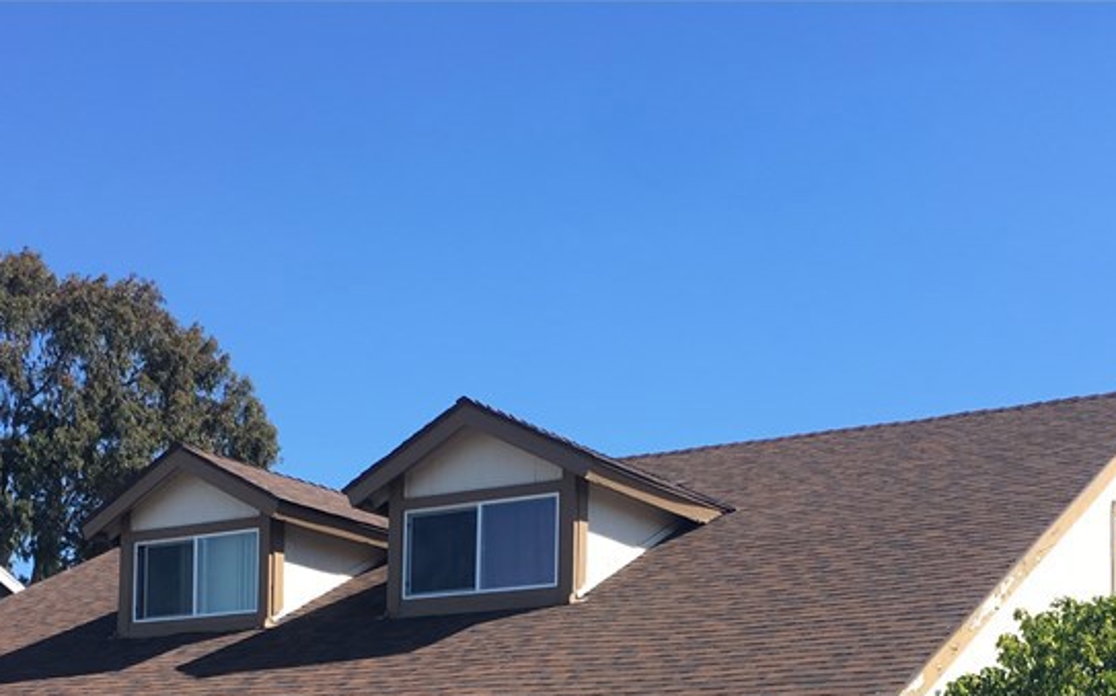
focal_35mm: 58
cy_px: 786
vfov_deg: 21.1
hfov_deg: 35.1
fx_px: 1764
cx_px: 514
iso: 25
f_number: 2.2
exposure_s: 1/718
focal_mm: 4.15
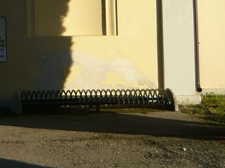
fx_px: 832
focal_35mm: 128
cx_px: -196
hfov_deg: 13.6
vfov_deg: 10.9
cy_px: -120
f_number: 2.8
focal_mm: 5.5
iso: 100
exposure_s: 1/800
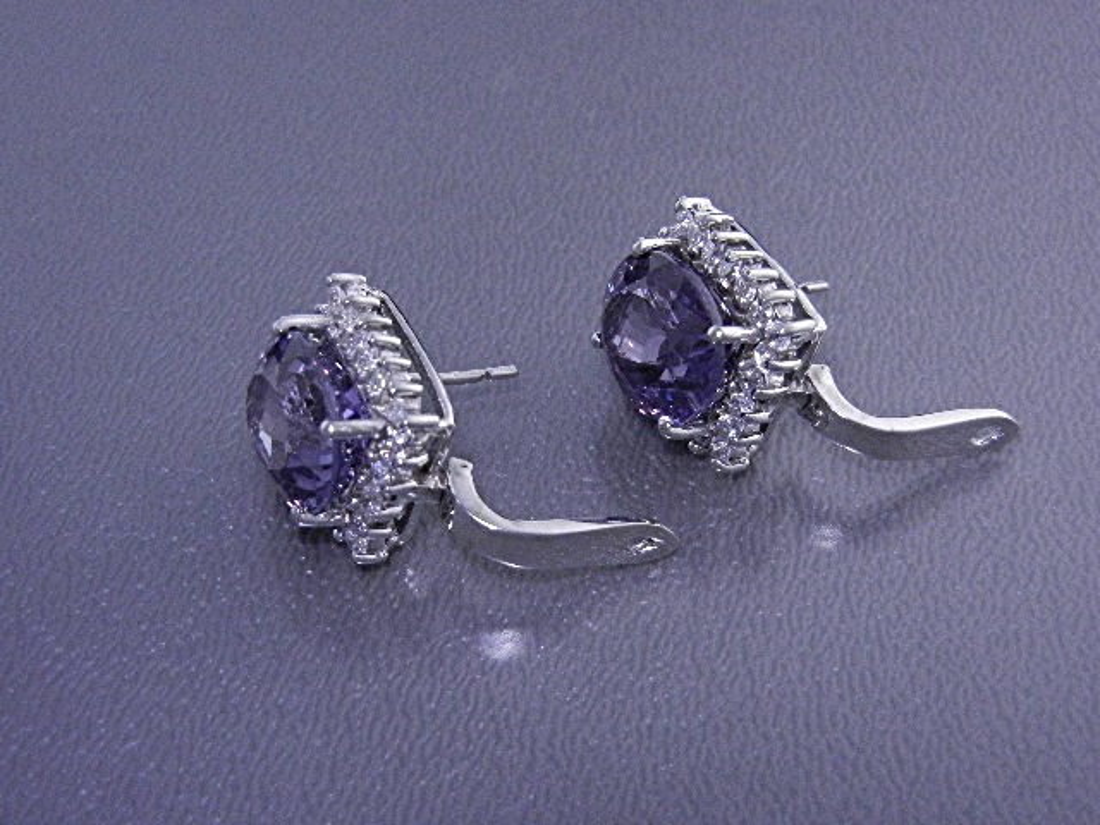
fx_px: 1875
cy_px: 412
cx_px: 550
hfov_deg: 32.7
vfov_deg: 24.8
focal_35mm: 59
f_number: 8
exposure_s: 1/30
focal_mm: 10.6
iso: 800
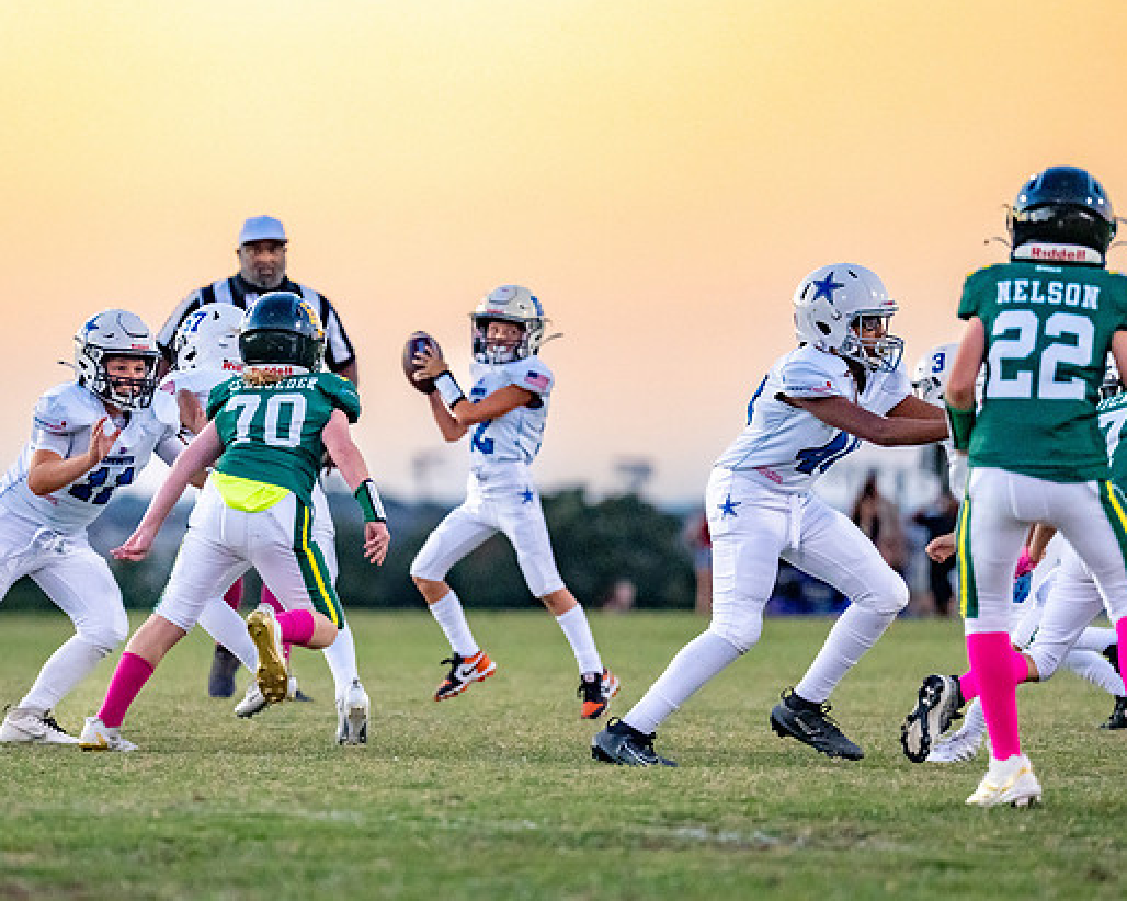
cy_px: 513
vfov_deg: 5.3
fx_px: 9738
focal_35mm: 292
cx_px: 366
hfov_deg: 6.6
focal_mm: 200
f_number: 2.8
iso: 4000
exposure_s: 1/1600
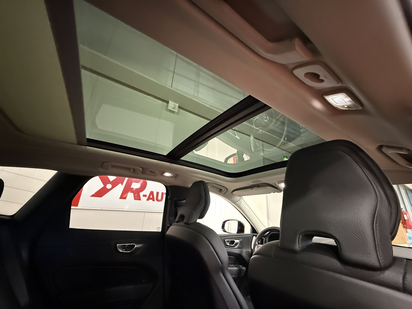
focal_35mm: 14
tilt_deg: +20.4
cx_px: 206
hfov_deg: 102.1
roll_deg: -2.0
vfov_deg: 85.7
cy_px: 154
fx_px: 167
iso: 1250
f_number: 2.2
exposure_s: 1/60
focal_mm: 2.22
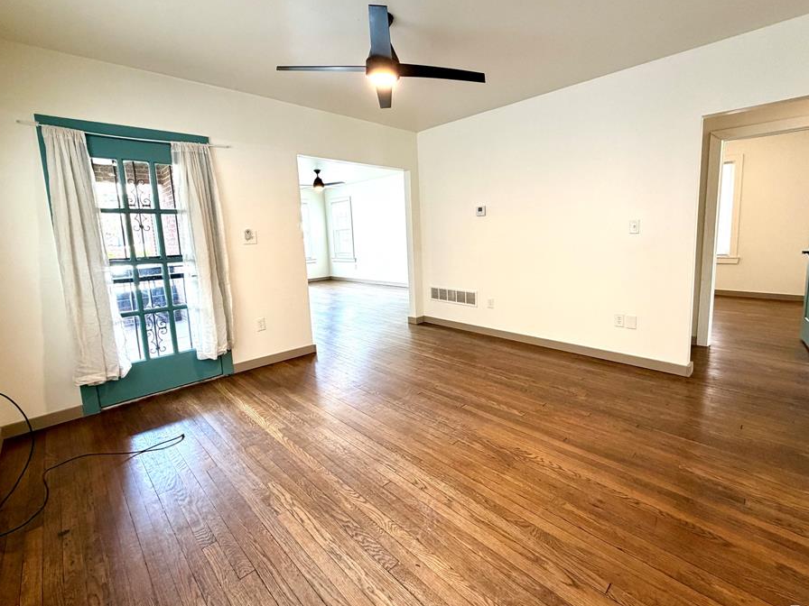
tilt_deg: -7.3
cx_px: 419
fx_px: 374
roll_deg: +2.7
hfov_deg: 94.5
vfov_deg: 78.0
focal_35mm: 16
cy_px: 280
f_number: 2.2
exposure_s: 1/60
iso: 200
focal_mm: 2.22
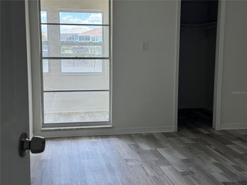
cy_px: 92
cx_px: 124
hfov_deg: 39.7
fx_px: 342
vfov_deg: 30.3
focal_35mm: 48
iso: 50
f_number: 1.78
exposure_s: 1/132
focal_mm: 6.76
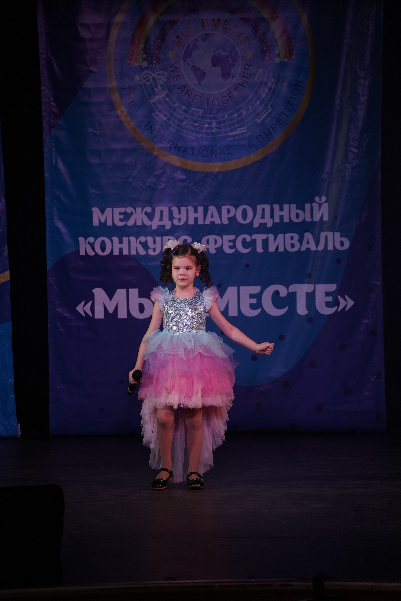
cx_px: 200
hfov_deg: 8.2
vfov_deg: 12.3
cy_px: 300
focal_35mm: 167
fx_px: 2790
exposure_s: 1/400
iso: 2000
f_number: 5.6
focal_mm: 167
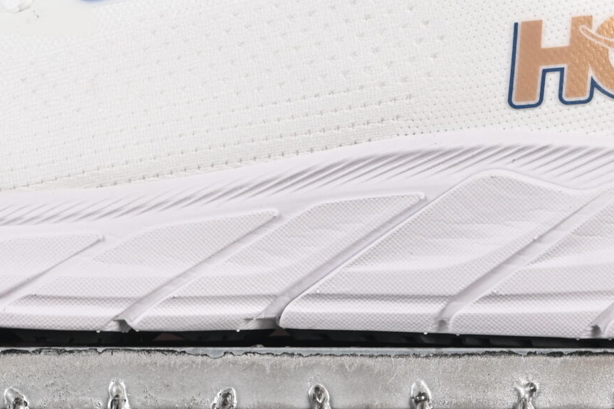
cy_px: -30
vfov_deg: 6.2
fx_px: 3768
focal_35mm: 221
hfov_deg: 9.3
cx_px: 240
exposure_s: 1/80
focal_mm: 50
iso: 160
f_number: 8
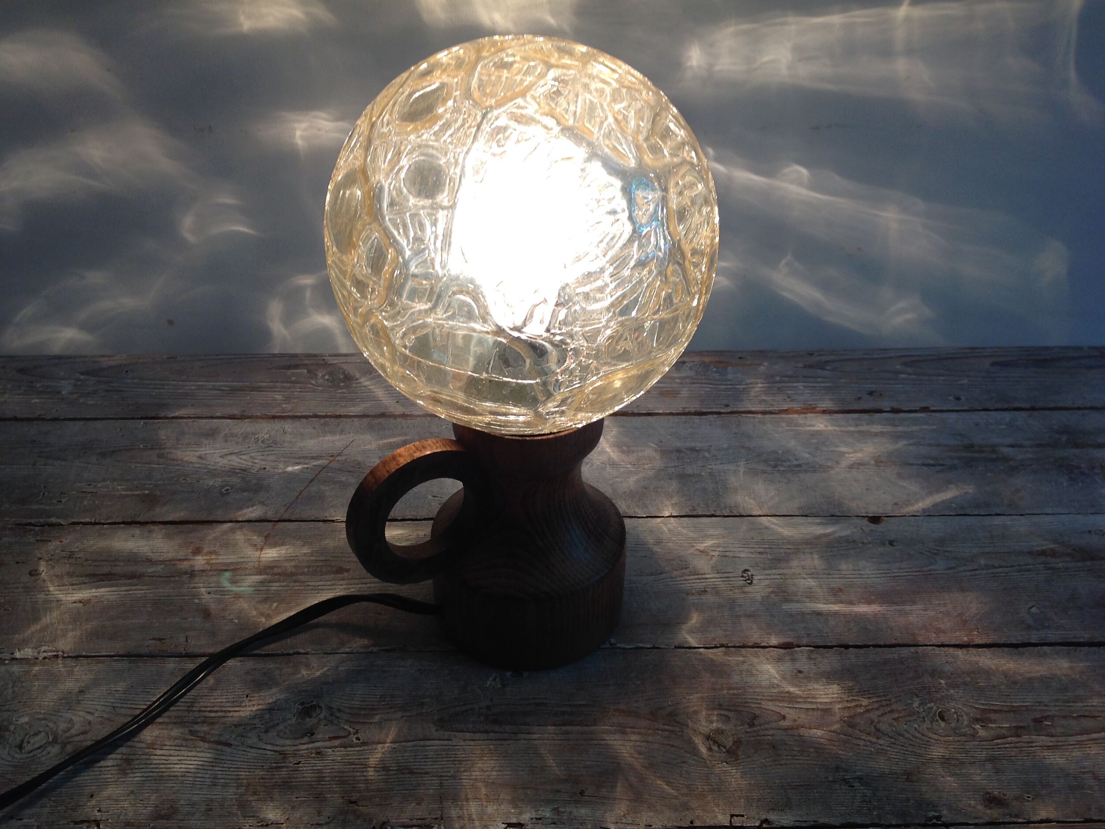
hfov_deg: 51.4
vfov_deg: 39.7
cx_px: 542
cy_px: 412
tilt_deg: -33.7
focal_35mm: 36
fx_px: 1149
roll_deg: -0.2
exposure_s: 1/40
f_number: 2.4
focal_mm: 4.28
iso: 50
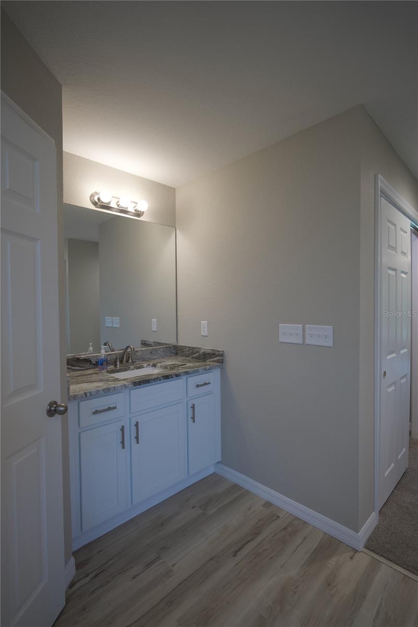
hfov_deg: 70.5
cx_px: 209
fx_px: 296
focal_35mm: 17
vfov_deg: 93.3
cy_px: 314
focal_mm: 17
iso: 640
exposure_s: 1/200
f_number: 2.8
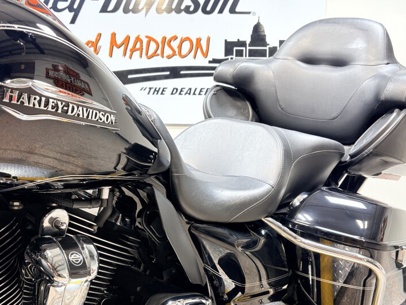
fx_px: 457
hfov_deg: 47.8
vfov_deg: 36.5
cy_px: 197
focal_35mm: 39
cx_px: 178
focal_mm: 5.96
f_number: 1.6
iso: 125
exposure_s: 1/120
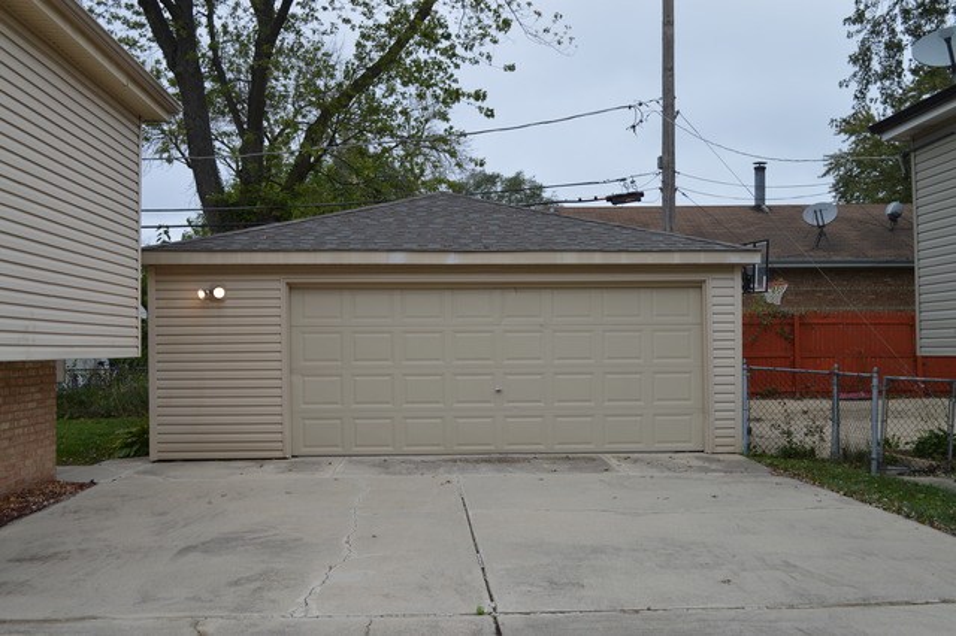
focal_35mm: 39
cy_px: 318
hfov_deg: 49.6
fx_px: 1035
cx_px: 478
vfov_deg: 34.2
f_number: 6.3
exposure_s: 1/160
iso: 100
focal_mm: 26
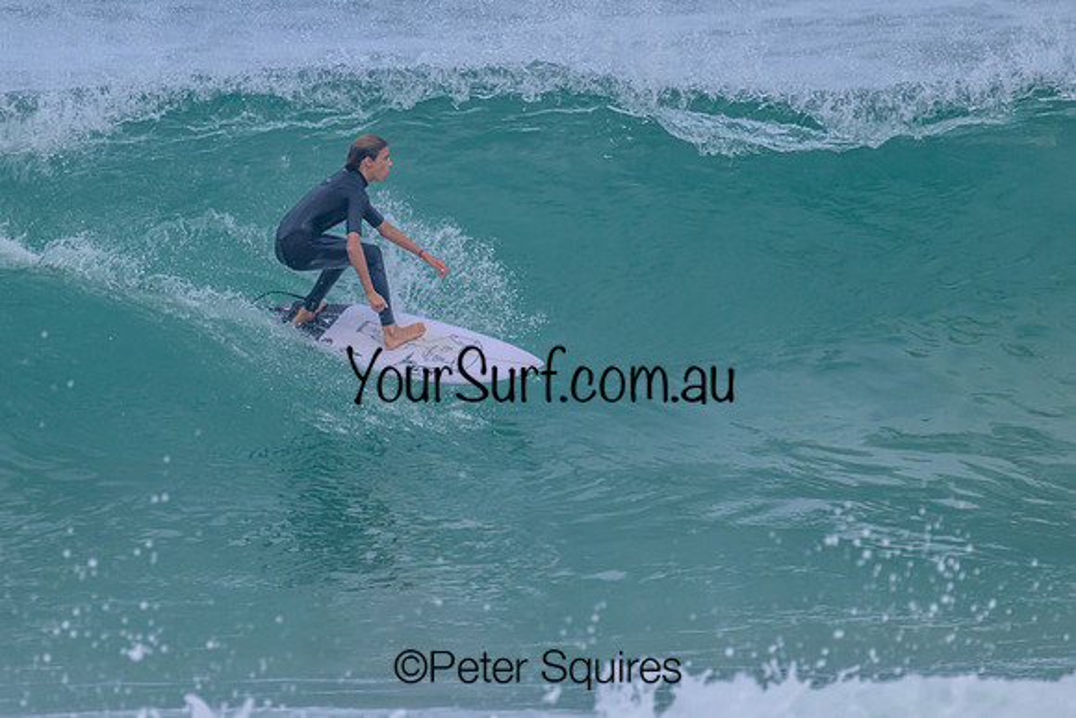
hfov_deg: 1.9
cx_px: 401
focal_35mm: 1077
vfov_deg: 1.3
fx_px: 32186
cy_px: 277
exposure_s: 1/2000
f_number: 11
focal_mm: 800
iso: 1250
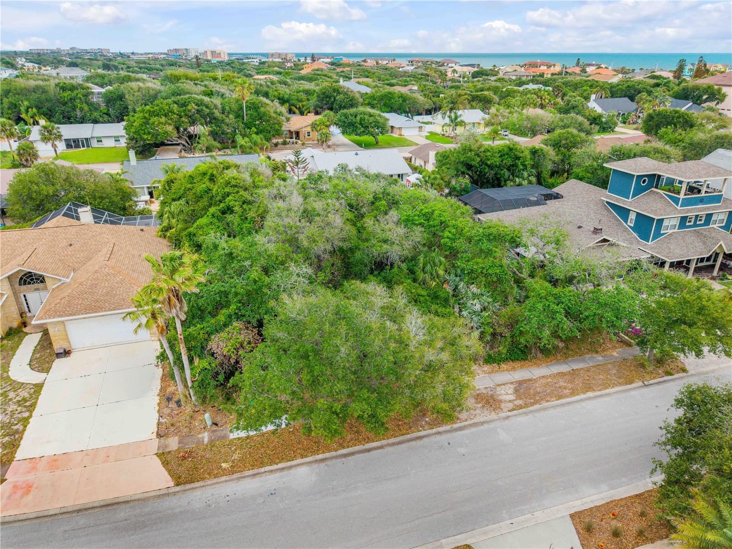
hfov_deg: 71.6
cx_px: 366
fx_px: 508
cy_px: 274
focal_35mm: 24
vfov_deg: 56.8
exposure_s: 1/60
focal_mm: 8.67
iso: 130
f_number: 1.8
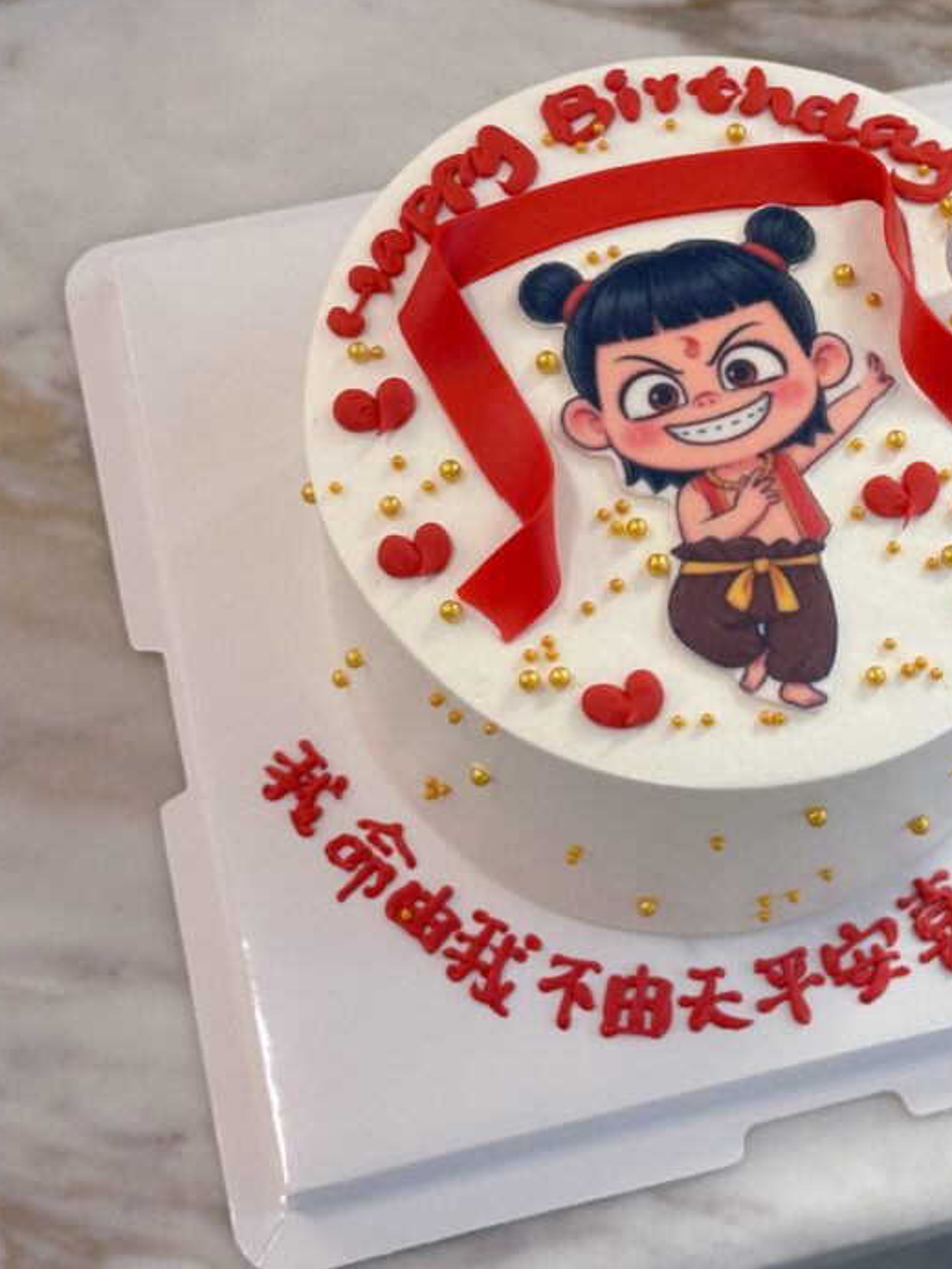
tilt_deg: -63.9
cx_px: 681
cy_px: 433
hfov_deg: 20.6
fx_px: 2603
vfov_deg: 27.3
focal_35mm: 71
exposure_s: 1/50
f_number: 1.78
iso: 160
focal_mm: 6.86
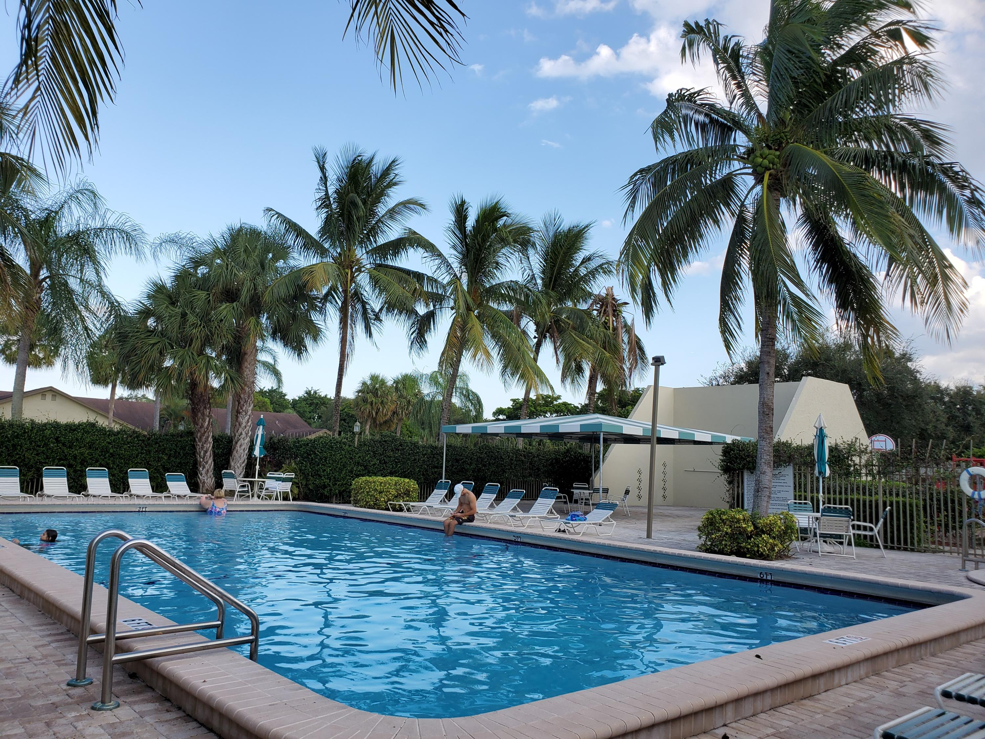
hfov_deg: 67.3
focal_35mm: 26
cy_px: 370
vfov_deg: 53.1
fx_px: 740
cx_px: 492
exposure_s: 1/547
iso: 50
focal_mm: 4.3
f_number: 2.4
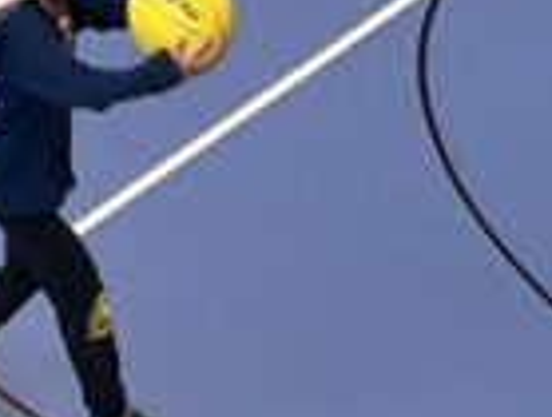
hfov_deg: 9.6
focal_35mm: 191
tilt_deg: -16.8
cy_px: -1068
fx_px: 3054
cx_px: -564
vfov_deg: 6.7
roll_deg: -0.4
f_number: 1.5
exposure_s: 1/121
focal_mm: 5.7
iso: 50
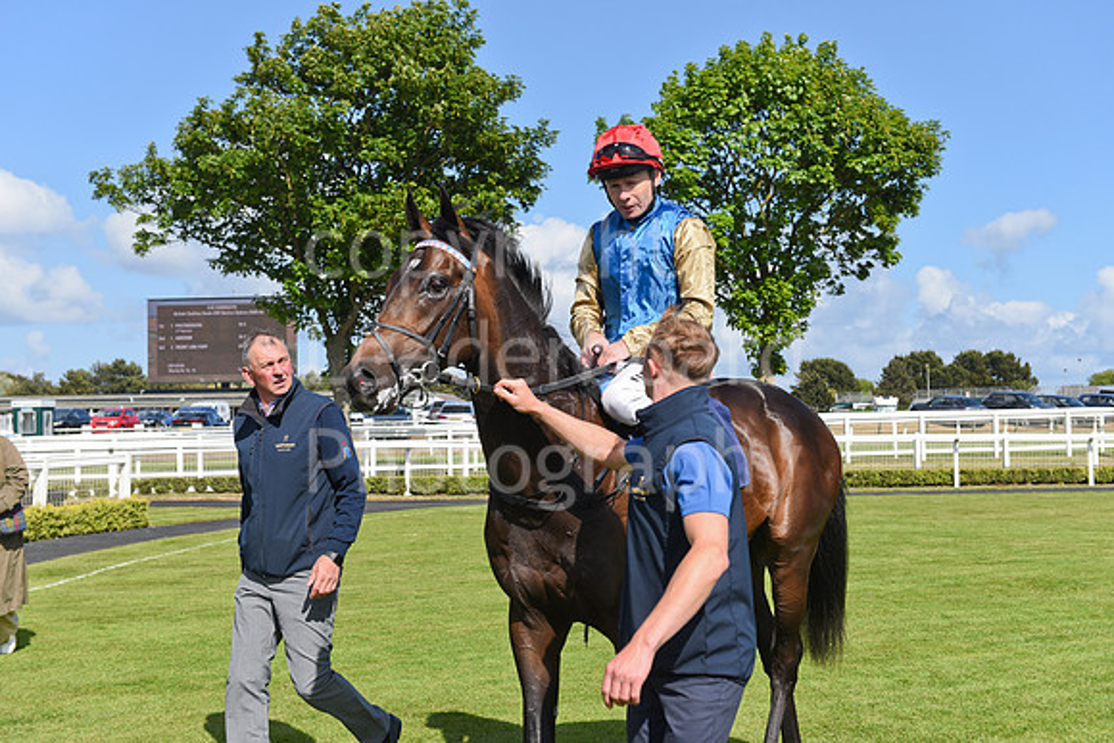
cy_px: 372
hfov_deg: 41.1
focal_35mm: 48
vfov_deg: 28.1
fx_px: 1486
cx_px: 557
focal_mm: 48
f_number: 5.6
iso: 400
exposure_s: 1/2000
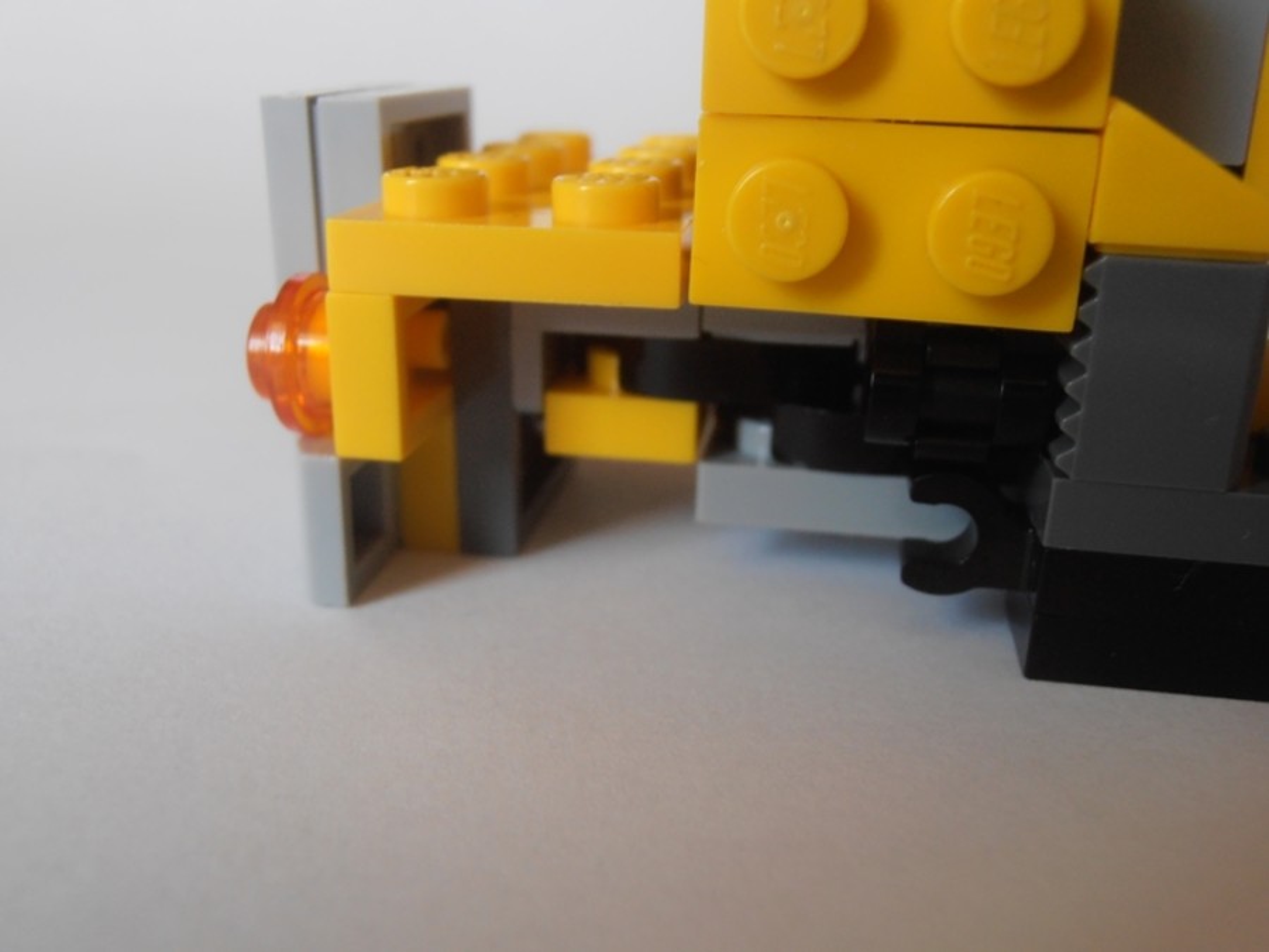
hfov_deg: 50.1
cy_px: 476
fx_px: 1356
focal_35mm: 37
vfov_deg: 38.7
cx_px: 634
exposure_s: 1/20
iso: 125
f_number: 3.9
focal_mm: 6.61
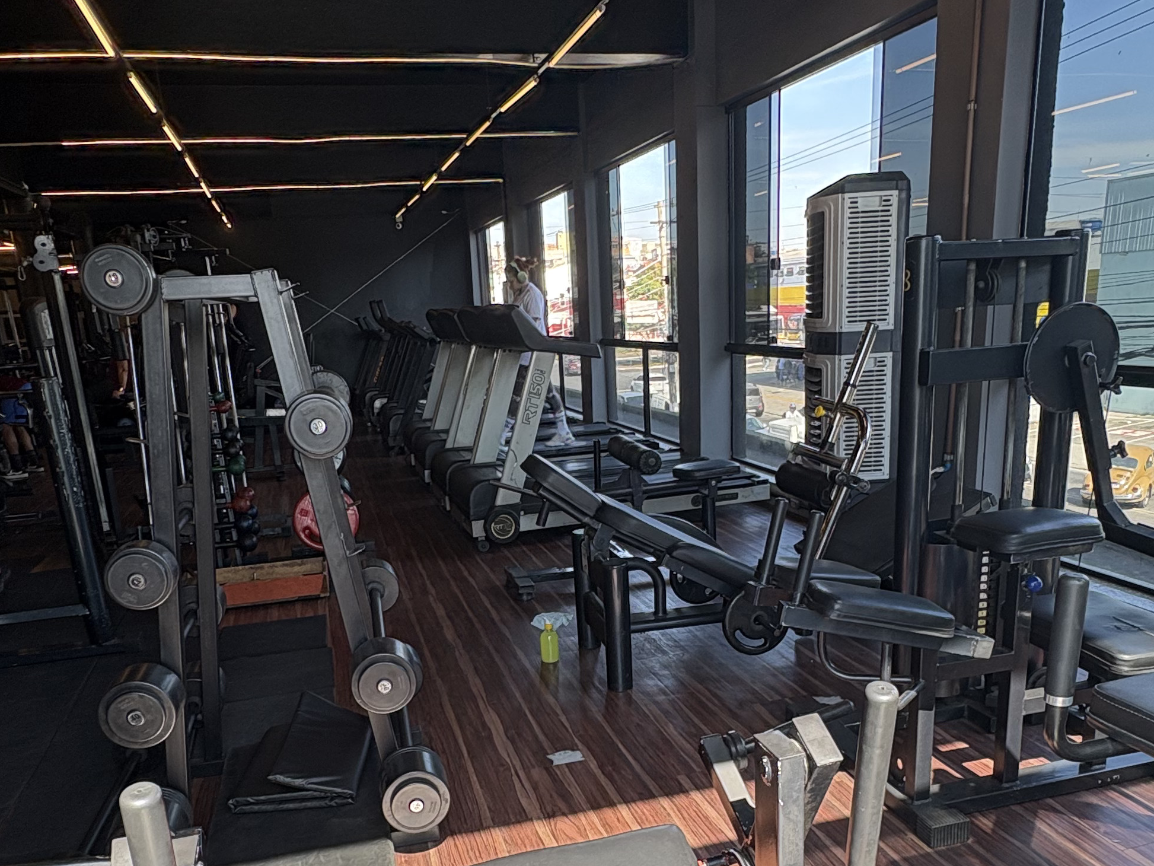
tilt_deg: -16.6
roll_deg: +2.5
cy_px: 587
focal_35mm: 29
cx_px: 591
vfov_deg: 47.3
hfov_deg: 61.6
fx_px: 967
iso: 64
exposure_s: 1/127
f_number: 2.2
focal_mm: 2.22
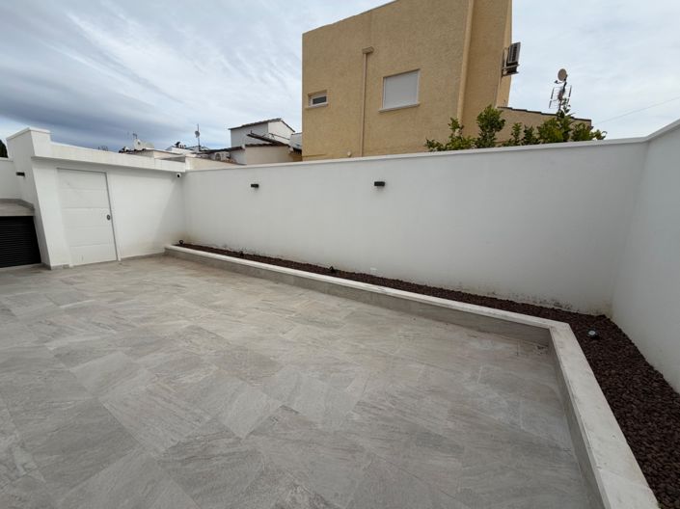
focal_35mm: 14
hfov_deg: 102.1
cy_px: 254
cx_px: 340
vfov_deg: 85.6
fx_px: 275
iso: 20
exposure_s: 1/1001
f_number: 2.2
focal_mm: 2.22
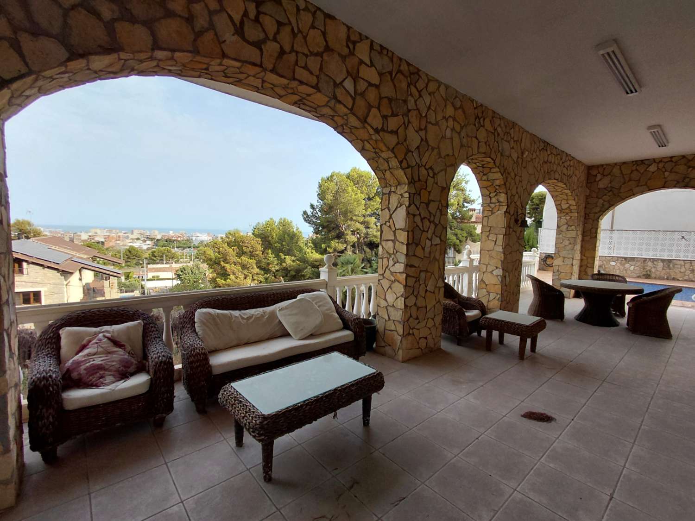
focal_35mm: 16
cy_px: 260
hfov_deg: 94.5
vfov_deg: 78.1
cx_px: 348
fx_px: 321
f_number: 2.2
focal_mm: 1.64
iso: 40
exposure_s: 1/511
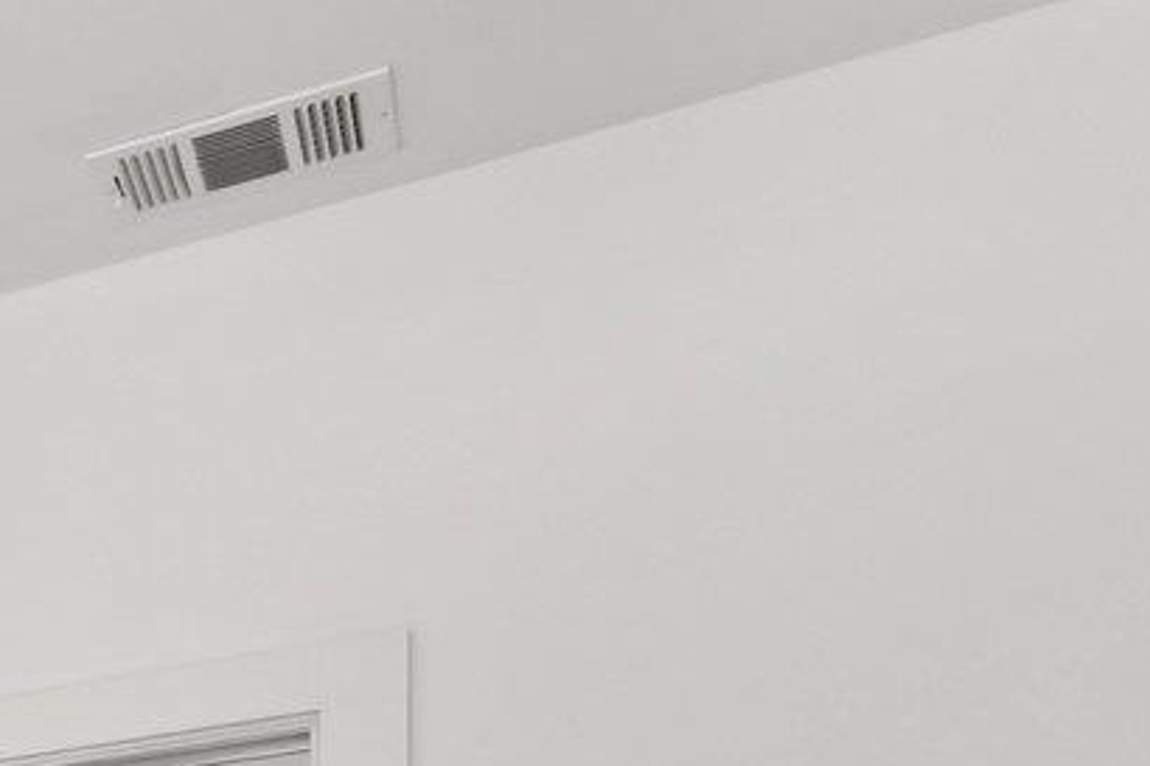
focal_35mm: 70
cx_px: -1593
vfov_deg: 16.4
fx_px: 2235
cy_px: 1373
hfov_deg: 15.3
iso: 100
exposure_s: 1/30
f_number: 8
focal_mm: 14
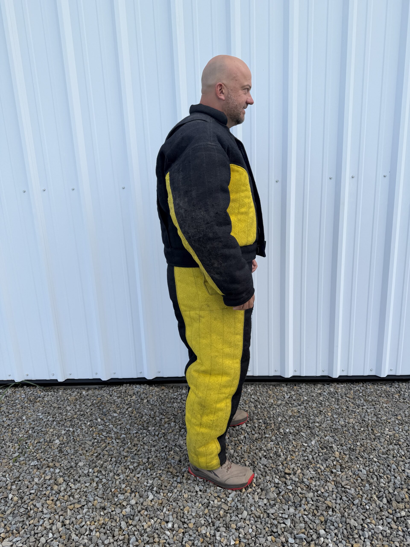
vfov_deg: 71.6
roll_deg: +2.1
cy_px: 274
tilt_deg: -14.1
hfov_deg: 56.8
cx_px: 205
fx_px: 379
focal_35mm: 24
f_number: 1.78
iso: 80
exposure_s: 1/1689
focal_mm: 6.76
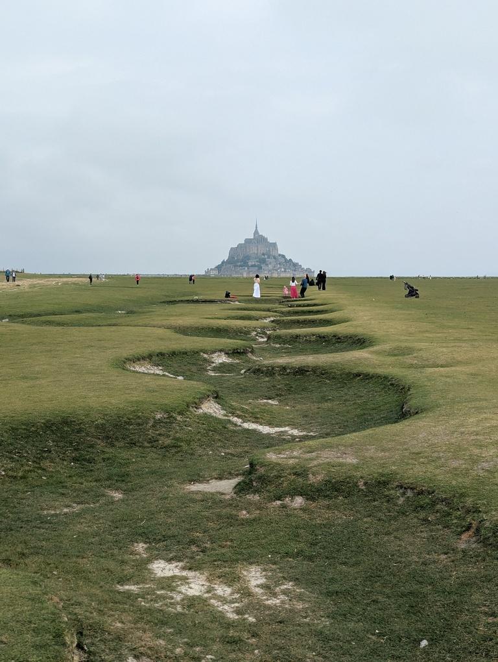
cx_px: 249
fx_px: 918
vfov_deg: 39.6
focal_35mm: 48
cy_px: 331
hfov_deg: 30.3
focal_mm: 6.81
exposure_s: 1/1852
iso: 47
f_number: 1.85
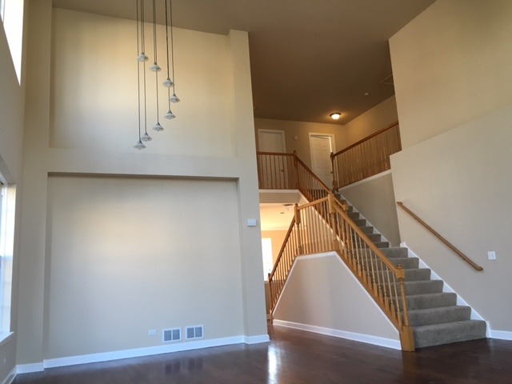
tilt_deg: +10.0
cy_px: 192
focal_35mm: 29
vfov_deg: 48.2
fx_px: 429
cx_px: 256
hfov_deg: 61.7
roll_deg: +2.8
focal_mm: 4.15
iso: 32
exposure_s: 1/30
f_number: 2.2
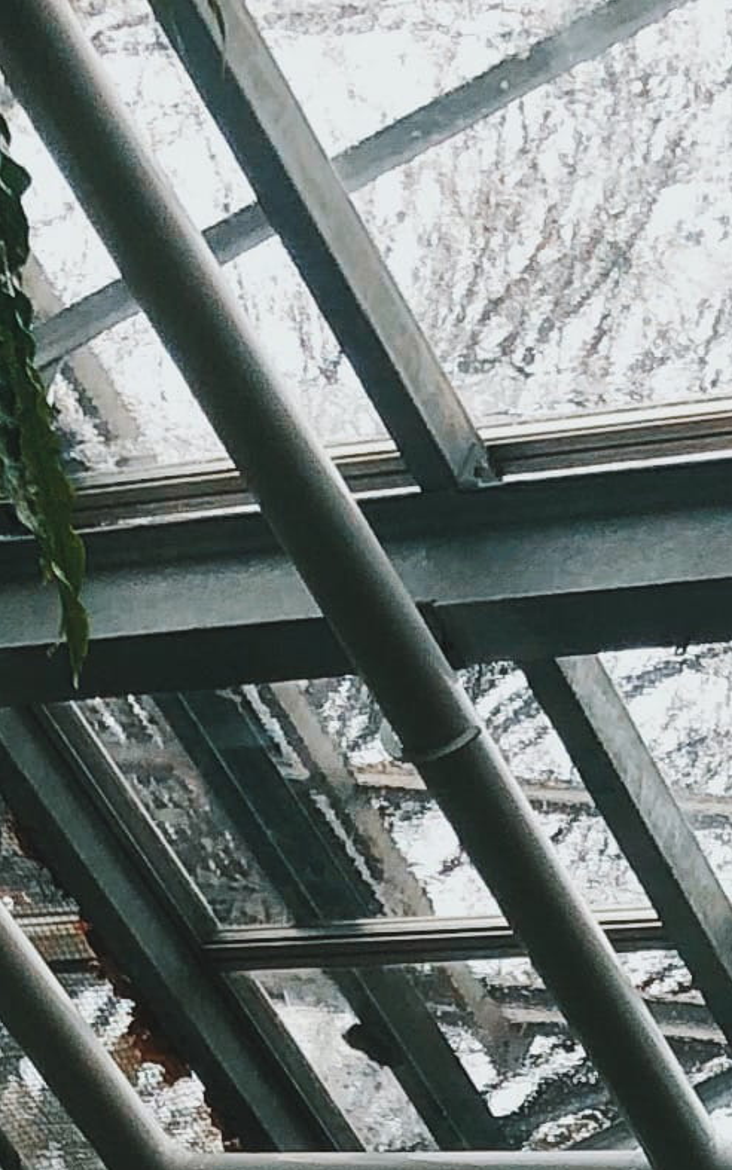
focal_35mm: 152
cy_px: 2593
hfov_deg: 8.6
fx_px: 4851
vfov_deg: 11.8
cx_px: 129
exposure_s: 1/40
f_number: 1.8
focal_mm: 3.99
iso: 25
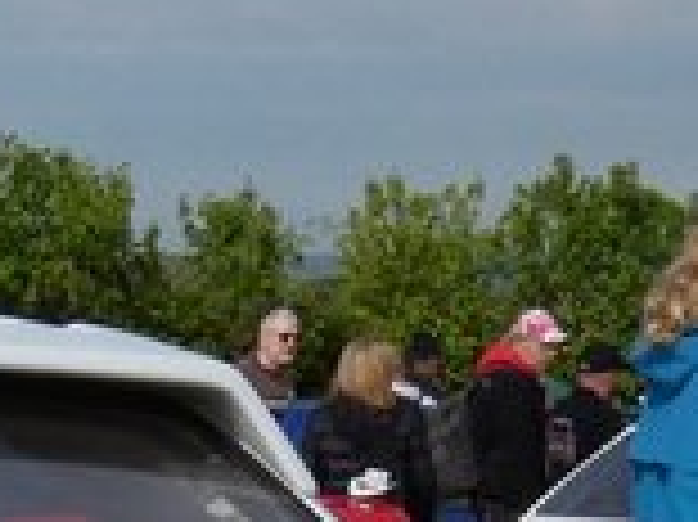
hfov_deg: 5.8
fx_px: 6669
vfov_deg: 4.4
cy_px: 1170
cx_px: -851
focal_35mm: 331
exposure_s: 1/800
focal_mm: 9
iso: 80
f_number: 5
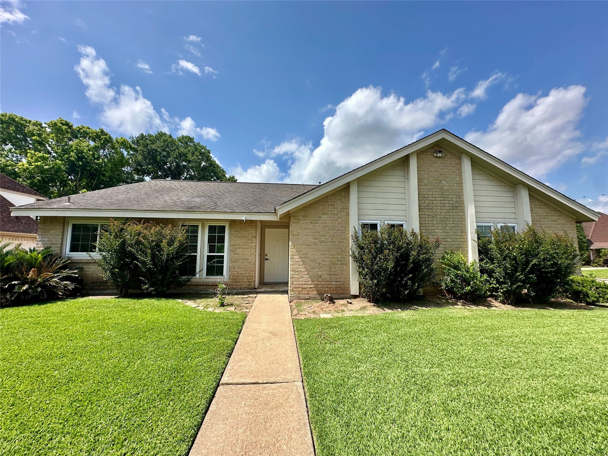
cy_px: 228
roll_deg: -0.8
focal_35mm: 14
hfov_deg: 102.1
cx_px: 304
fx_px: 246
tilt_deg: +6.4
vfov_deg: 85.7
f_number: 2.2
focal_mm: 2.22
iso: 40
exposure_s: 1/1135
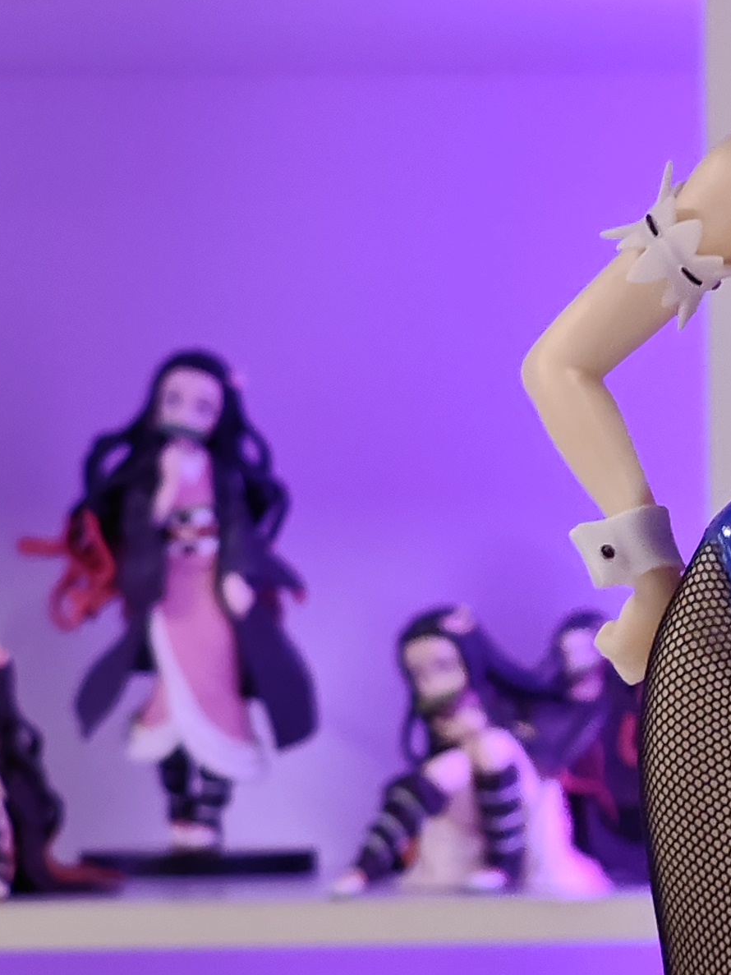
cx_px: 967
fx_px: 6196
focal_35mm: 220
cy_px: 680
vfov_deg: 9.0
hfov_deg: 6.7
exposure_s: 1/25
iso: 800
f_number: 2.4
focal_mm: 7.48
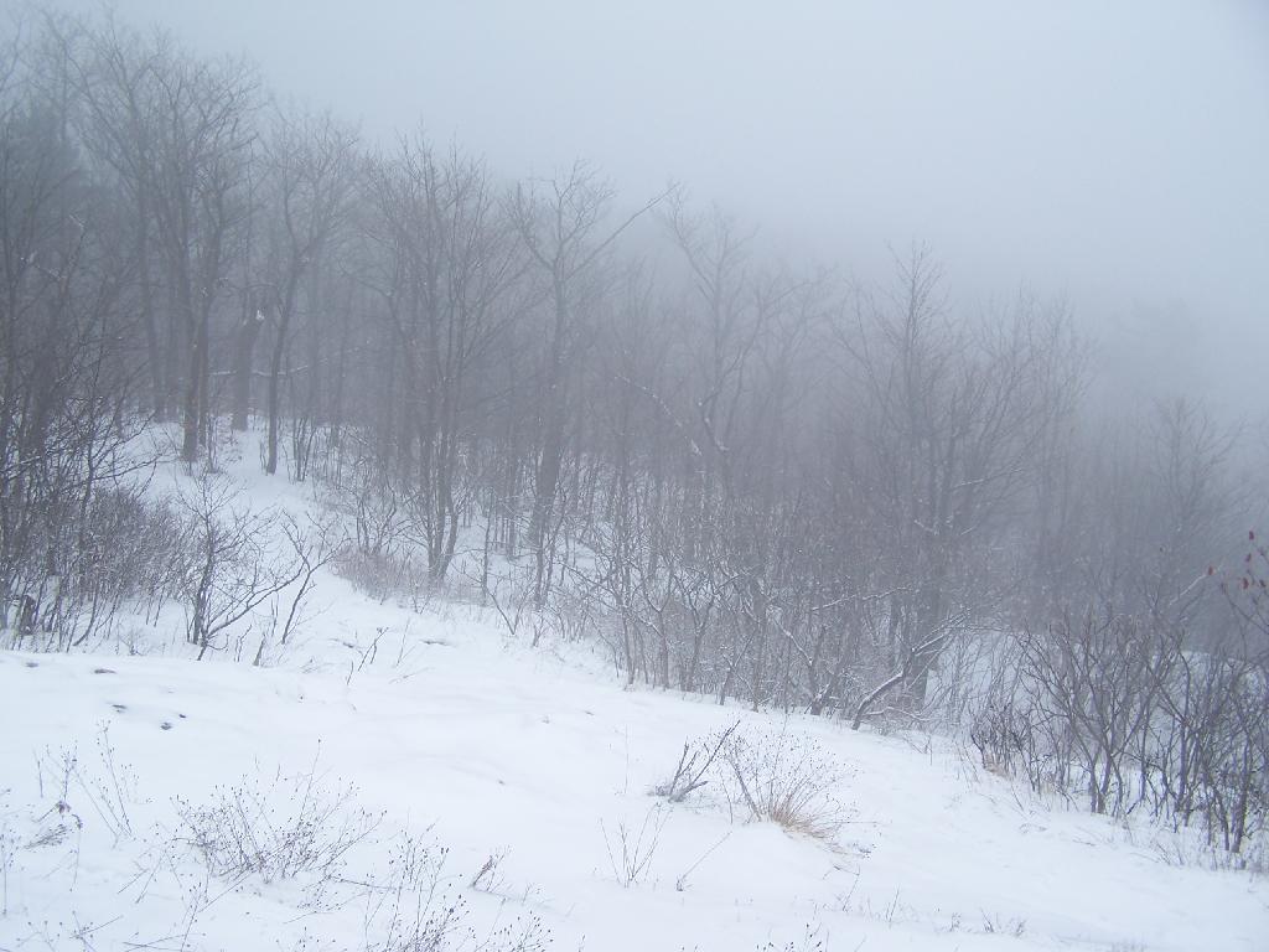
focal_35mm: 38
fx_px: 1393
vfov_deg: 37.7
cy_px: 476
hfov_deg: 49.0
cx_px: 634
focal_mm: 6.3
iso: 80
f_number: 2.8
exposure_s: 1/400
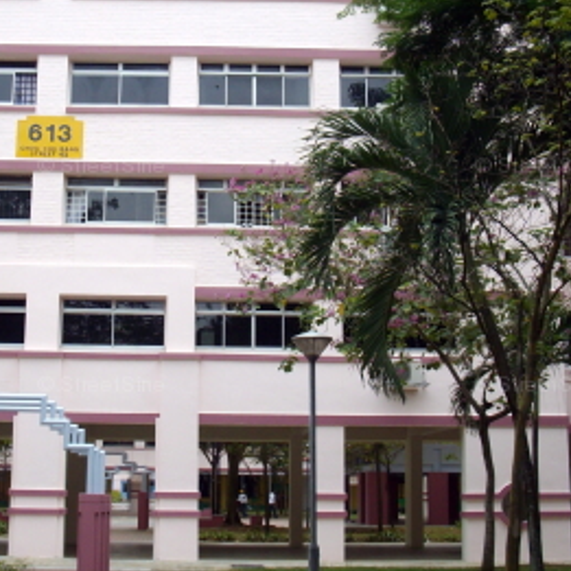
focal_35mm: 69
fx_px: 1288
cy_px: 168
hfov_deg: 24.9
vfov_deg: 24.8
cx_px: 201
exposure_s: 1/400
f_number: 2.8
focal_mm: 6.2
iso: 80
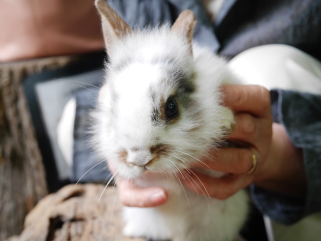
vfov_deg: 30.3
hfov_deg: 39.7
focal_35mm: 48
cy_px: 120
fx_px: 445
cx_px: 160
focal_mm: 24
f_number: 5
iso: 500
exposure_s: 1/60
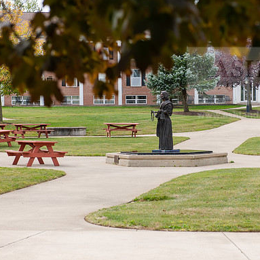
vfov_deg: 19.3
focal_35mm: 90
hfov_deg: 19.3
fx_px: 765
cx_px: 166
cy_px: 129
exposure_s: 1/400
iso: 125
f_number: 4.5
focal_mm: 70
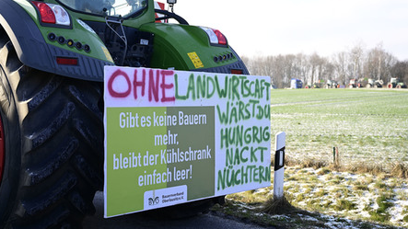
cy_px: 124
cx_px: 202
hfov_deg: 42.9
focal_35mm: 48
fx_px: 519
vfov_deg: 24.9
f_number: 4.5
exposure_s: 1/200
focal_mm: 45
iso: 100
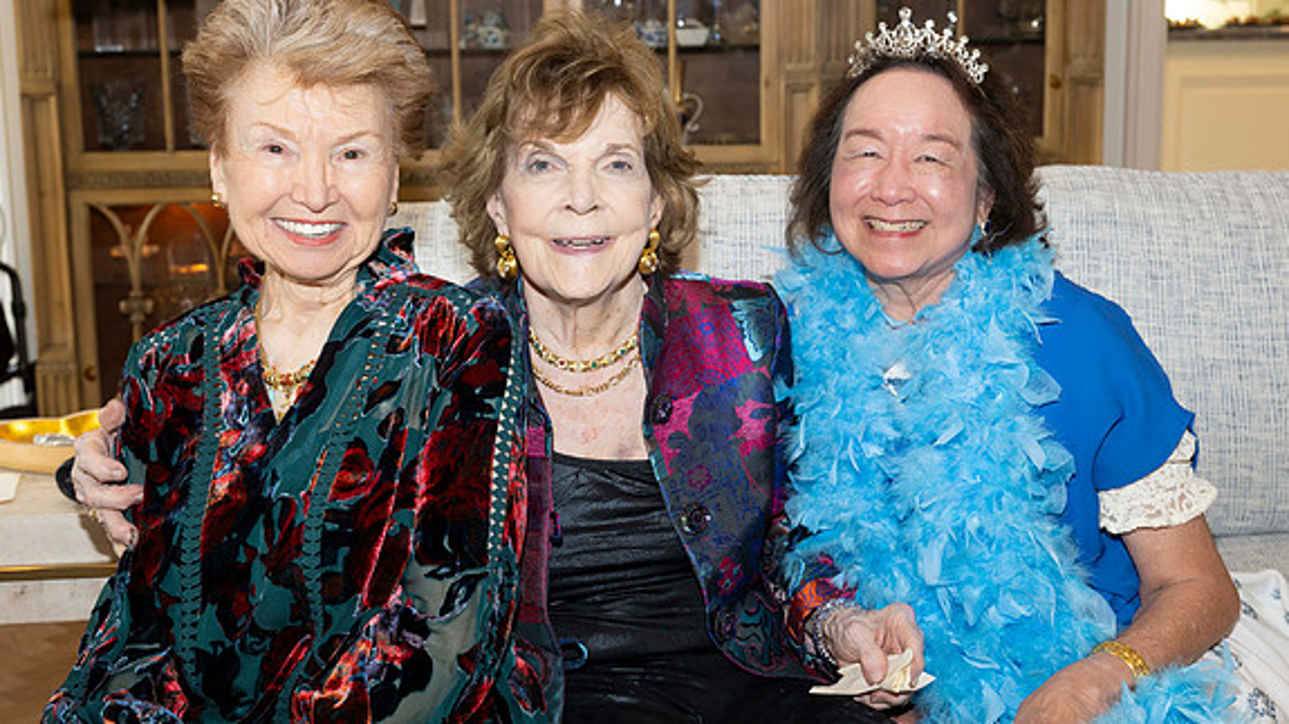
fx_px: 1708
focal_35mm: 50
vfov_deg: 23.9
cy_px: 306
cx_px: 641
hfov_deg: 41.3
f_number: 5.6
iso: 800
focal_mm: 45
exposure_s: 1/80
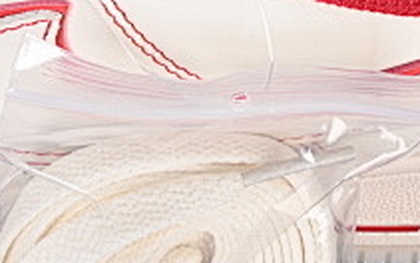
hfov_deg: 5.3
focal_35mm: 392
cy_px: -281
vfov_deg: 3.3
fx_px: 4488
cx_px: -48
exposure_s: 1/80
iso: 160
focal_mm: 50
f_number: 7.1
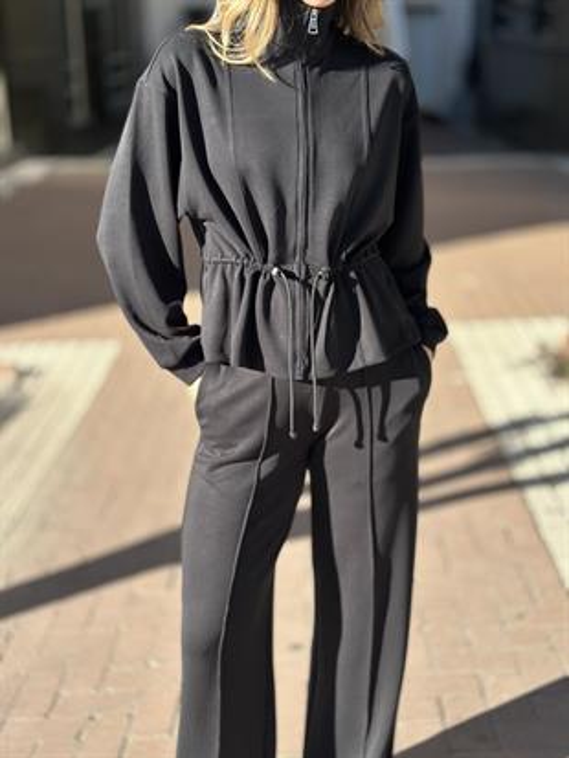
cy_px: 379
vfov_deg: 39.6
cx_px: 284
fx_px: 1051
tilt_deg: -19.4
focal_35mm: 48
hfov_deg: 30.3
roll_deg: +0.3
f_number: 1.78
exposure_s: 1/1041
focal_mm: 6.86
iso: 80
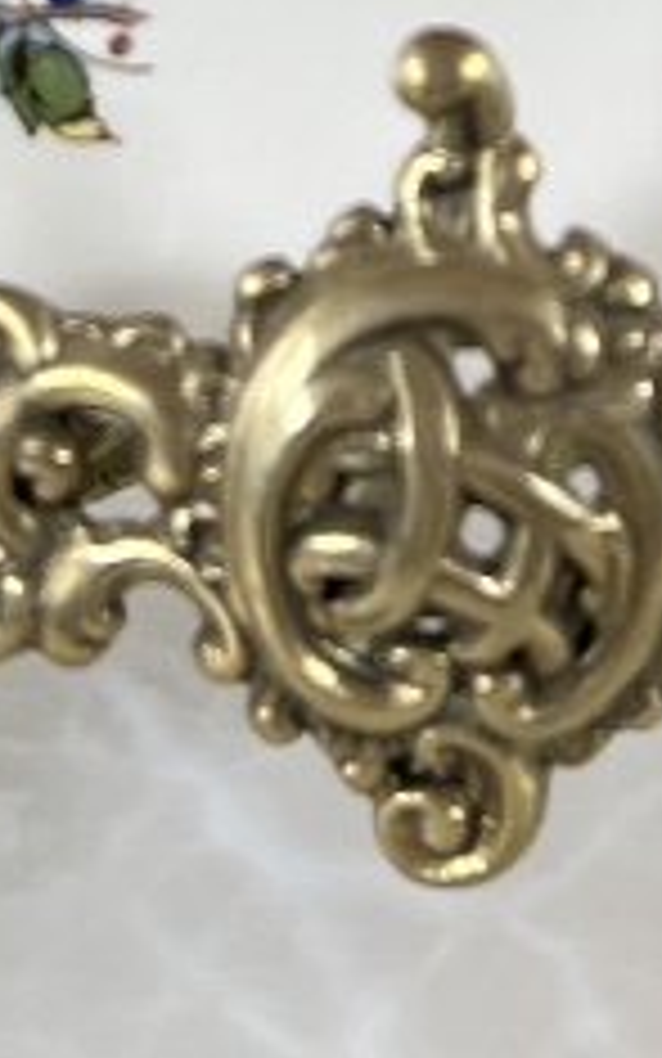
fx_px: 4068
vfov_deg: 12.7
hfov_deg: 9.3
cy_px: -1135
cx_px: 383
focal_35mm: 141
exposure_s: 1/100
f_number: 1.5
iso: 40
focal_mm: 5.7
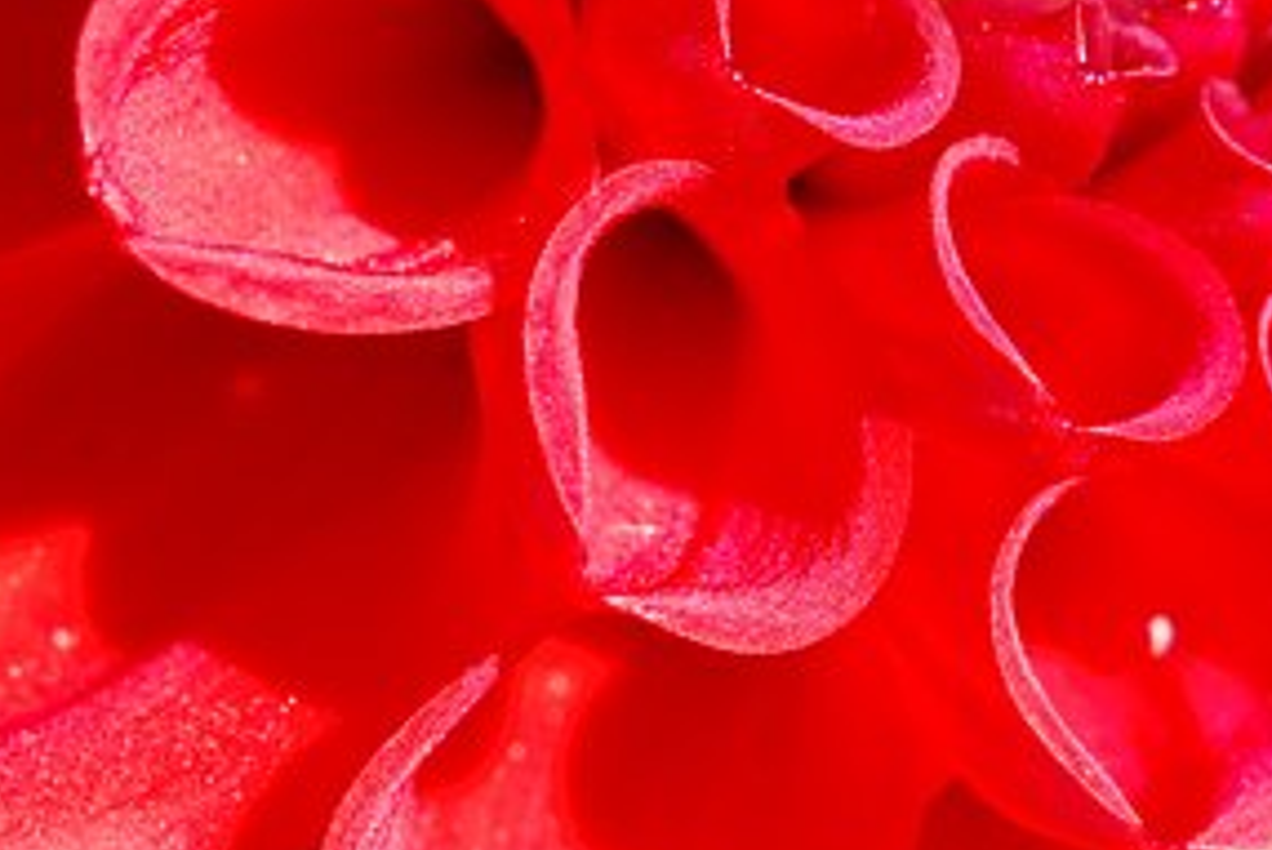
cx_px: 876
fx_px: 3319
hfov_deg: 21.6
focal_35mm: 94
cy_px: 436
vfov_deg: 14.6
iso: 100
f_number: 13
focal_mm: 35
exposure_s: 1/15
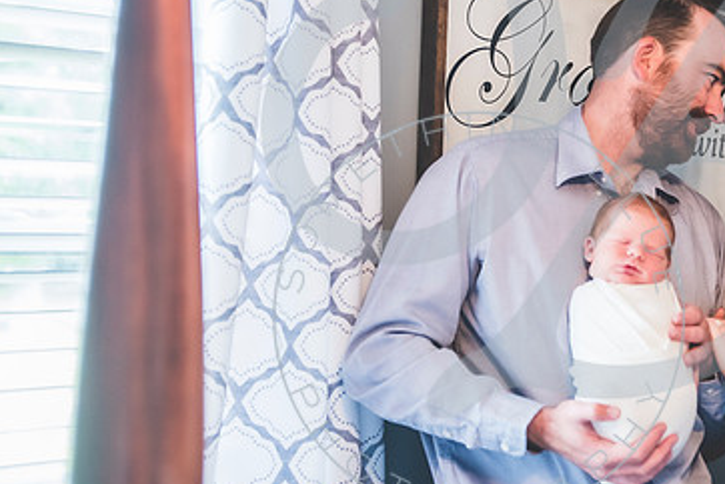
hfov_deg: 25.0
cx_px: 566
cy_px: 149
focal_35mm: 80
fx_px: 1612
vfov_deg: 17.0
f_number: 2.8
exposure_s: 1/125
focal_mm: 48
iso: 800
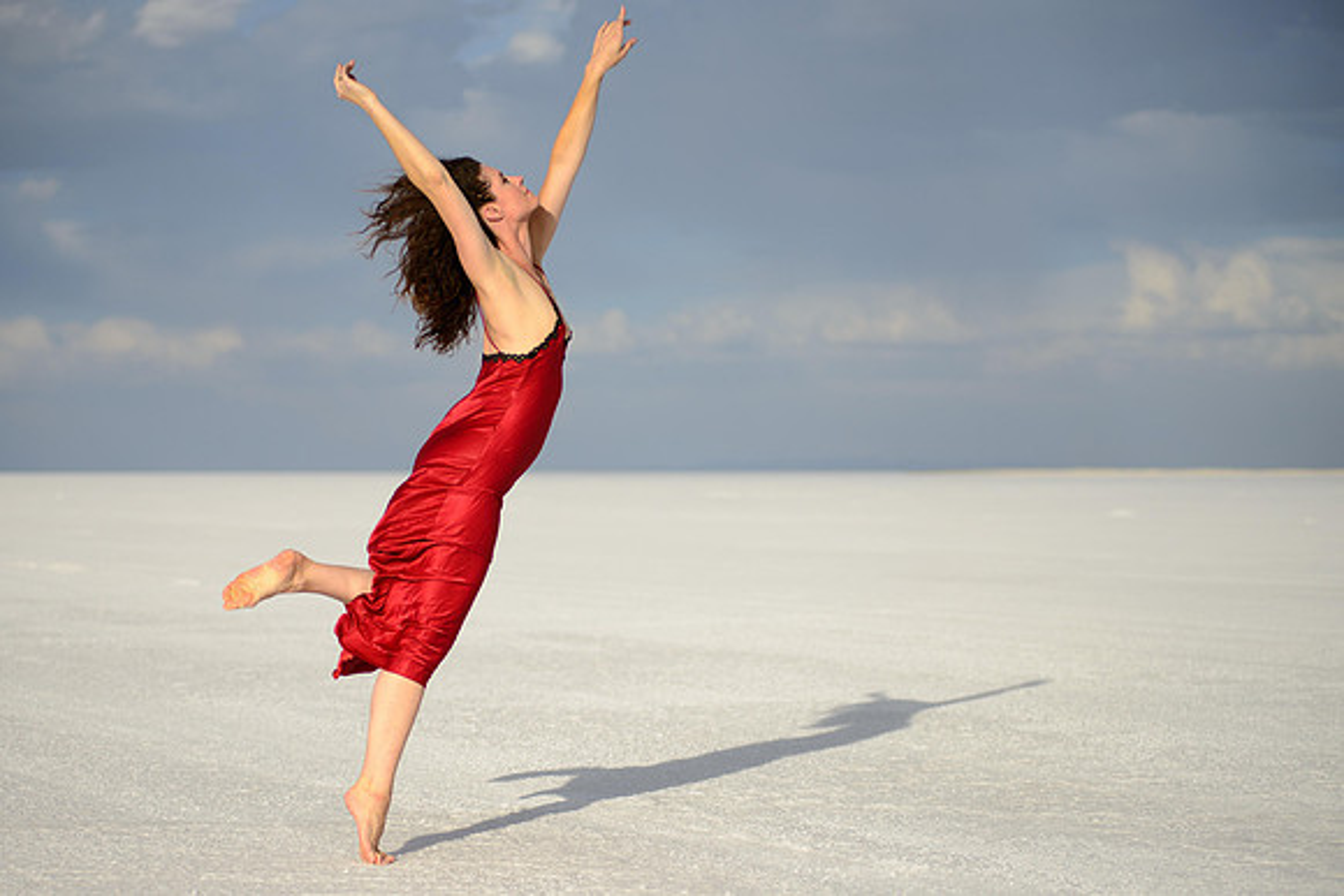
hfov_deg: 22.5
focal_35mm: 90
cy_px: 479
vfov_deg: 15.2
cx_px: 626
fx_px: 3371
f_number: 3.2
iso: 100
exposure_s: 1/3200
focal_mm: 80
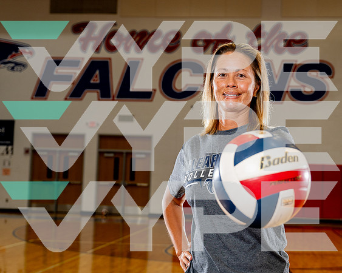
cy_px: 130
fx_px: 573
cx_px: 214
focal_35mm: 57
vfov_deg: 26.8
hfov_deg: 33.1
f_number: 4
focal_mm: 44
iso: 400
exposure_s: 1/250
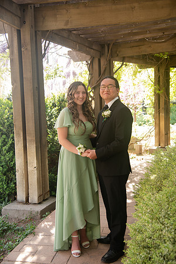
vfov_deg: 44.5
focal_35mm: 44
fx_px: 323
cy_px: 132
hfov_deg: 30.5
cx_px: 88
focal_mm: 44
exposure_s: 1/125
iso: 400
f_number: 4
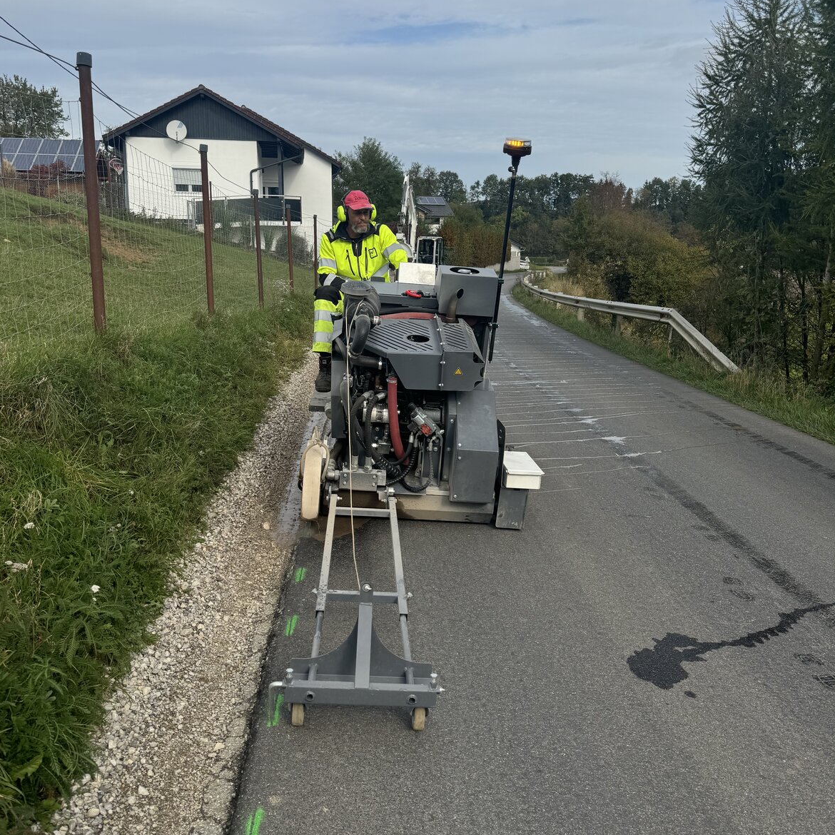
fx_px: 791
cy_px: 392
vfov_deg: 55.6
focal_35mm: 29
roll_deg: -0.7
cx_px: 415
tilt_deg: -12.2
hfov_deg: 55.6
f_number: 1.78
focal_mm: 6.76
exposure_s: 1/4310
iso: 80
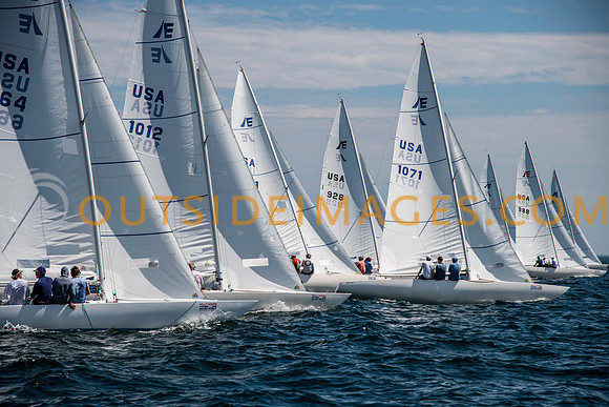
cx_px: 304
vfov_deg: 11.4
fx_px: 2030
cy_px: 204
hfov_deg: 17.1
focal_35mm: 120
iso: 160
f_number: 5.6
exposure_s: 1/1600
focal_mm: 120
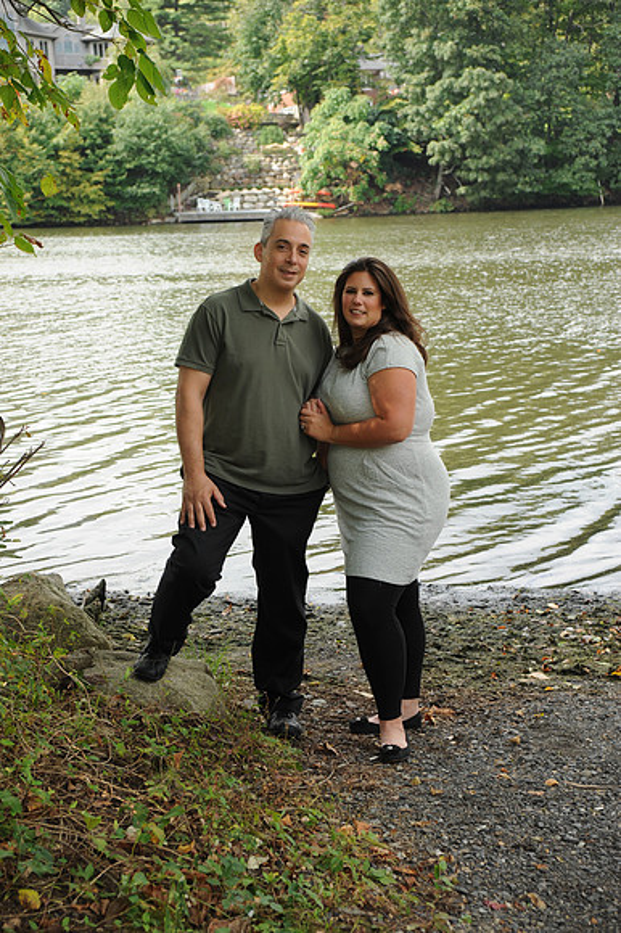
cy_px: 466
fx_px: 1425
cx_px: 310
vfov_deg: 36.3
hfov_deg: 24.6
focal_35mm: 55
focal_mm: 55
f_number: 7.1
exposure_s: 1/250
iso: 500
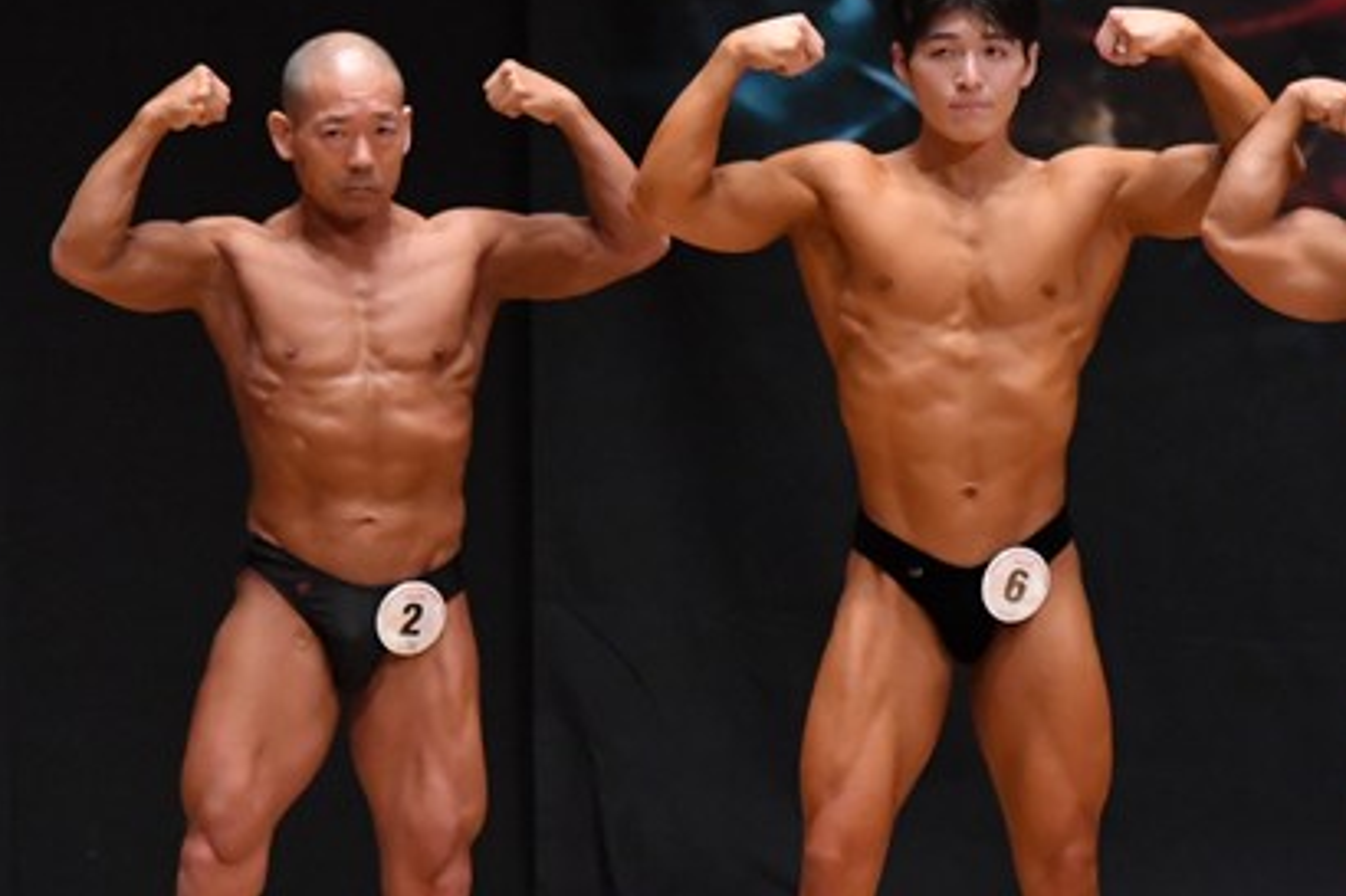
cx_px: 1036
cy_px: 591
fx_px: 19060
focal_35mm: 510
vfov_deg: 2.7
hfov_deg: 4.0
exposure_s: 1/400
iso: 6400
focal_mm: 180
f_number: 5.6
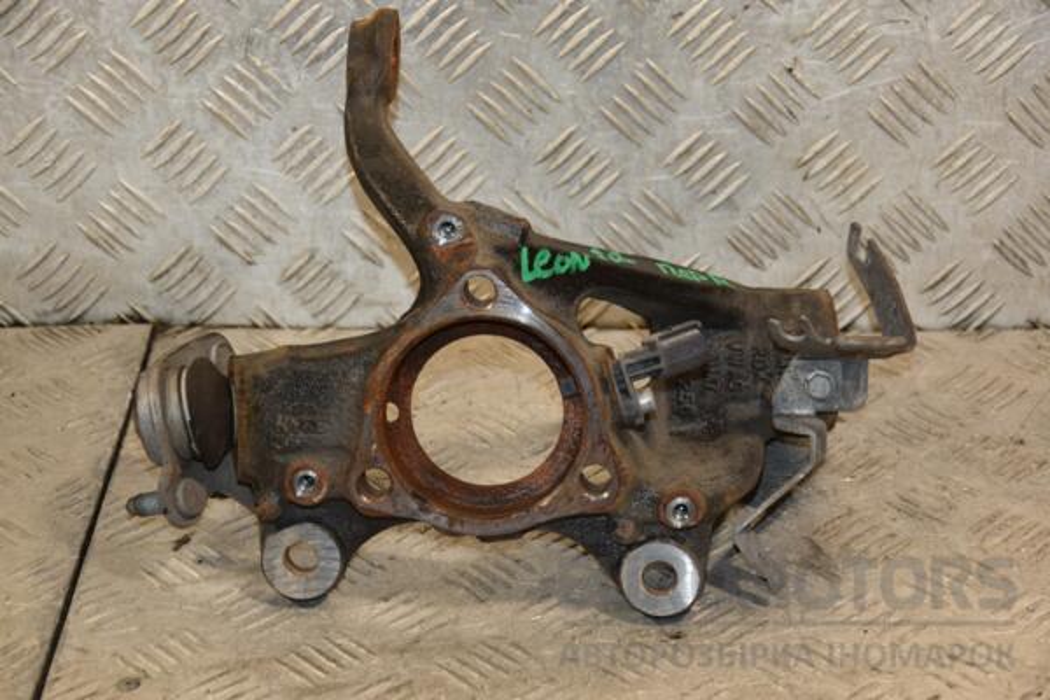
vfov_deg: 13.8
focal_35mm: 99
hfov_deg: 20.6
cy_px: 350
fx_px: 2887
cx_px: 525
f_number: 5.3
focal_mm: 66
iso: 800
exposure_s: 1/160
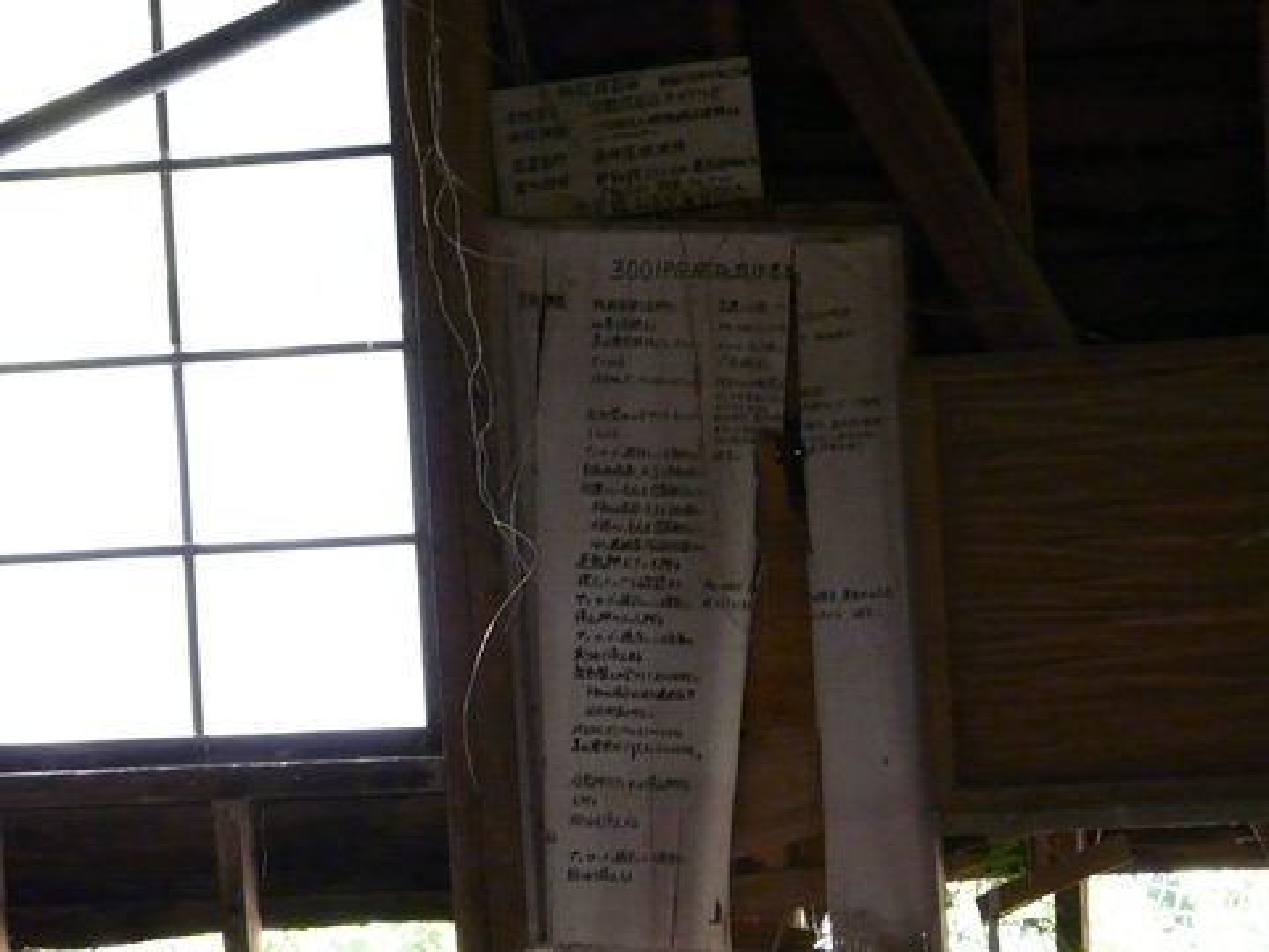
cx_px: 634
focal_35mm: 164
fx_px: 6012
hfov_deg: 12.0
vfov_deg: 9.1
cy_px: 476
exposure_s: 1/50
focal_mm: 21.1
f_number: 3.6
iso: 400
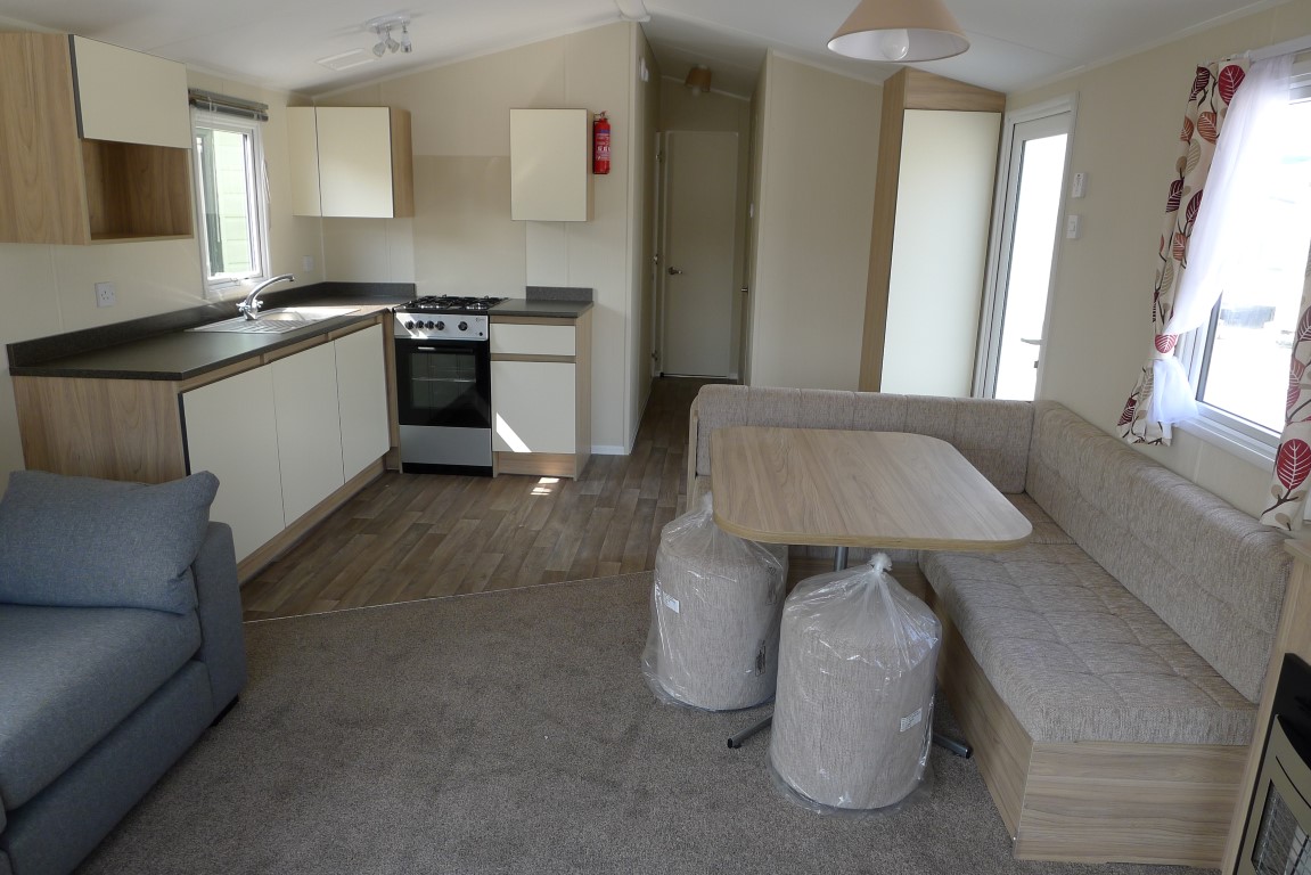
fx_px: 874
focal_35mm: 24
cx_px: 656
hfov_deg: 73.7
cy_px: 438
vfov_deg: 53.2
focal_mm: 5.1
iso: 80
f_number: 2.5
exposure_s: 1/100
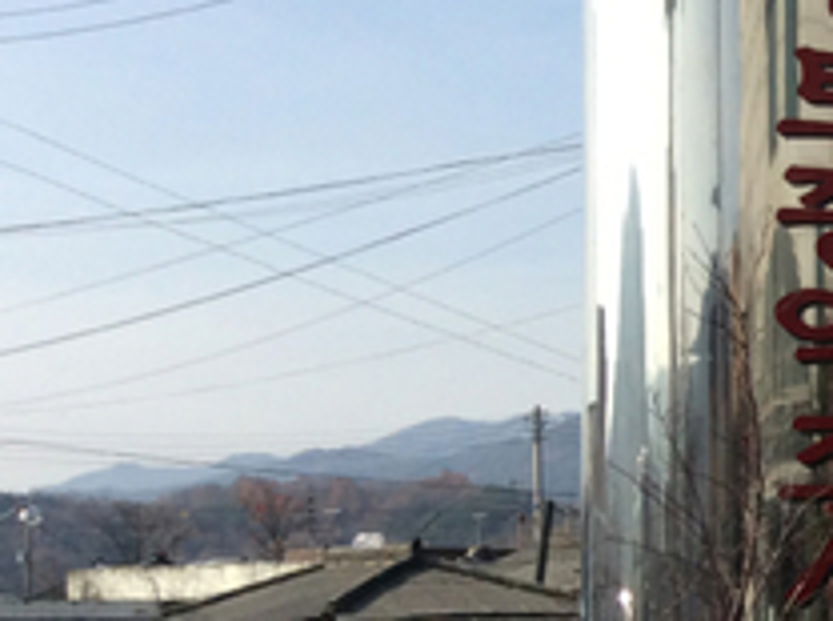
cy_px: 489
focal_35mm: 111
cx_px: 1320
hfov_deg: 16.0
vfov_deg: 13.2
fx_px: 2665
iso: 32
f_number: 2.4
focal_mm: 3.3
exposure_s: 1/1506
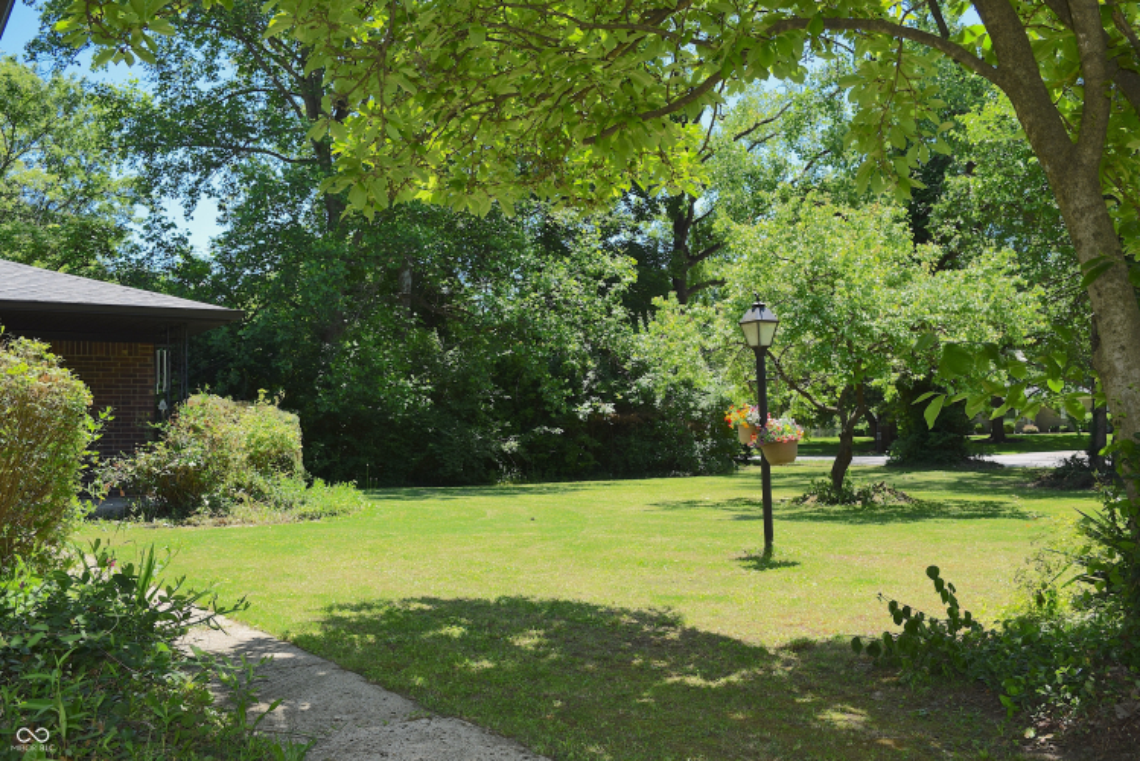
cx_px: 570
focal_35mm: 34
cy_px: 380
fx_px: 1093
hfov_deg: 55.1
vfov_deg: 38.4
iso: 100
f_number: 6.3
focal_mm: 23
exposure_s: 1/160
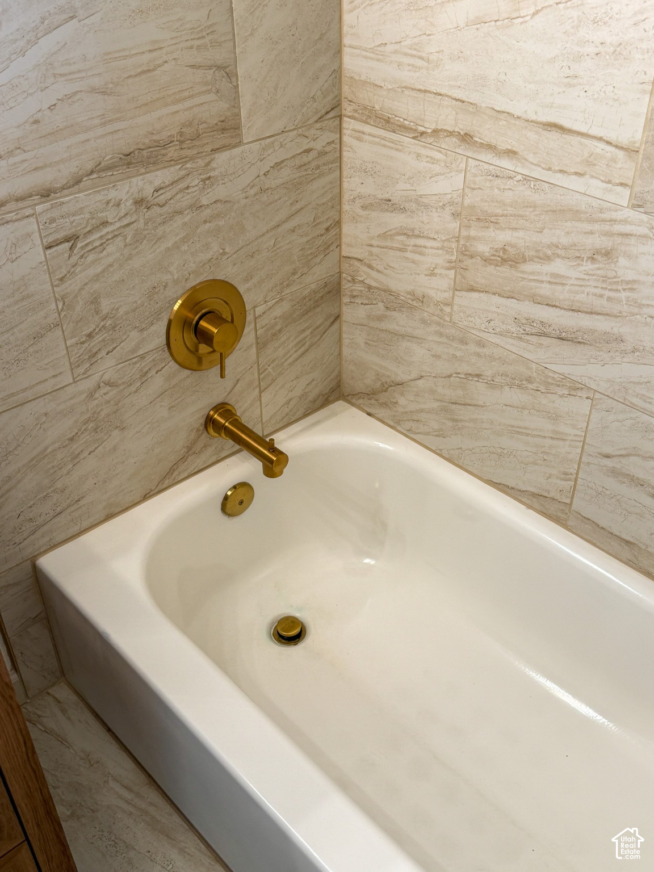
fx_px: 856
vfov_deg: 54.0
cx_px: 327
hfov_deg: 41.8
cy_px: 436
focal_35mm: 34
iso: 125
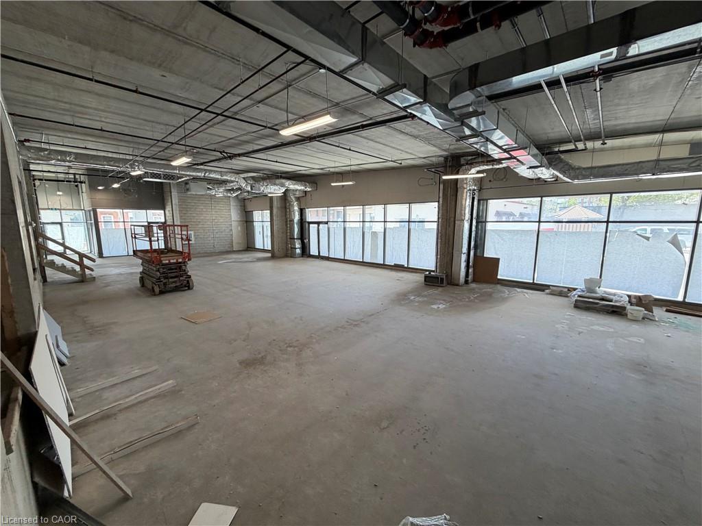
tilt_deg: -7.1
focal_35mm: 14
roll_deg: -0.1
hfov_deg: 102.1
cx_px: 351
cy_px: 263
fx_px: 284
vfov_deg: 85.7
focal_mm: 2.22
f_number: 2.2
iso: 160
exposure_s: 1/121
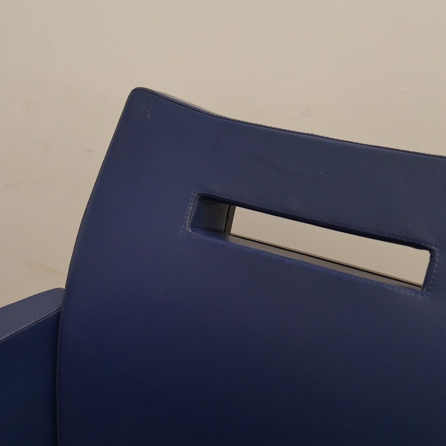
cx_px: 187
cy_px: 224
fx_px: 656
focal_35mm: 45
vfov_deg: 37.6
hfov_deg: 37.5
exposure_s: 1/60
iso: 640
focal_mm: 19
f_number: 3.8
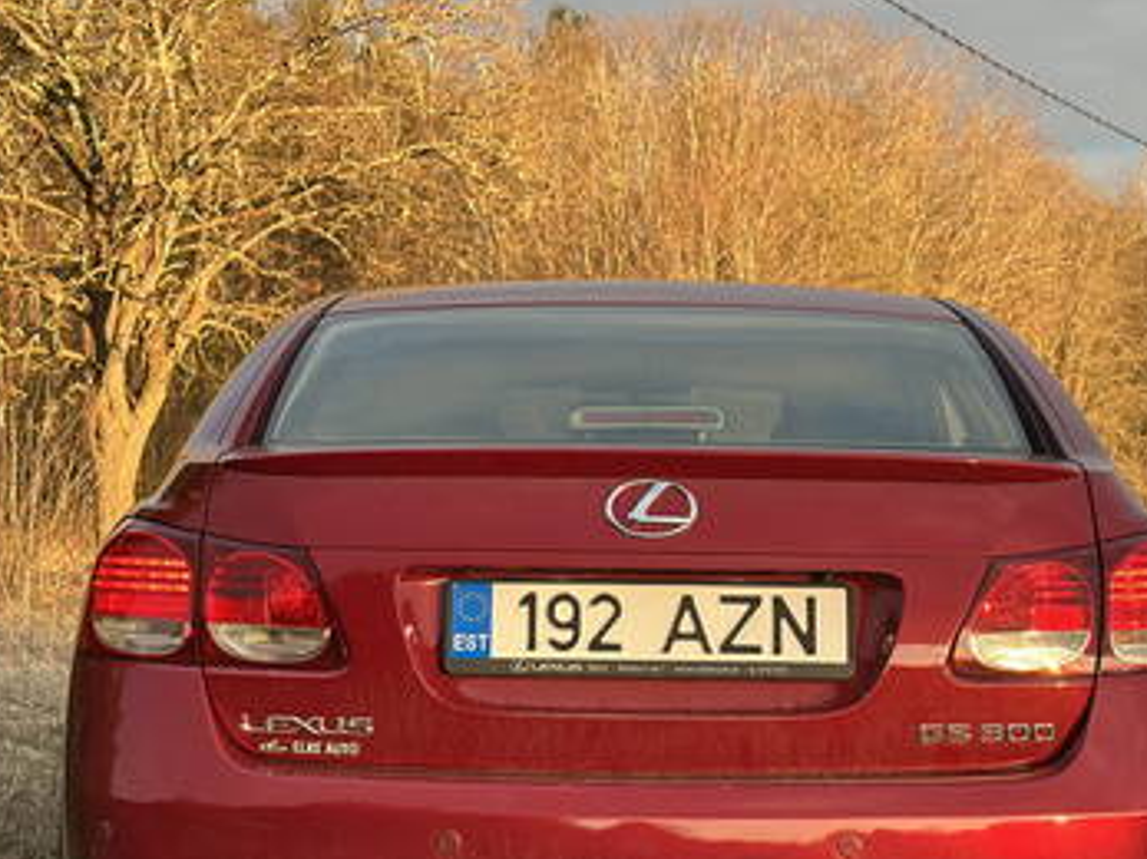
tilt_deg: -0.7
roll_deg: -0.4
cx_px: 625
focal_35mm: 83
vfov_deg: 17.7
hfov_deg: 23.6
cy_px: 542
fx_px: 2749
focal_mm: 6.86
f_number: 1.78
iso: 80
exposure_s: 1/379
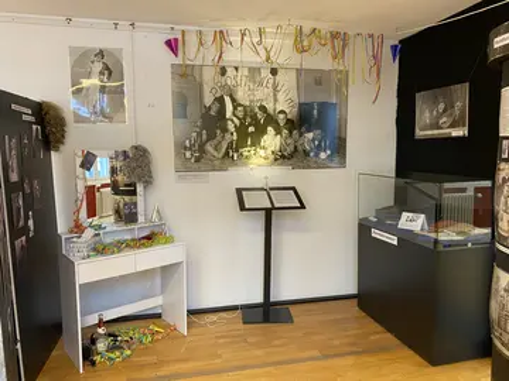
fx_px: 382
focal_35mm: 26
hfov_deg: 67.3
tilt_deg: -6.0
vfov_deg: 53.1
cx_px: 254
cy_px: 190
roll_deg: -0.2
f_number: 1.8
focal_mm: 4.25
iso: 250
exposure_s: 1/50
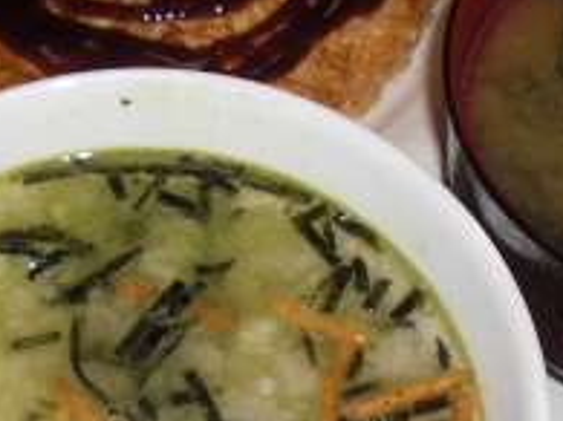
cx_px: 254
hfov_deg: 15.8
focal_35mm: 125
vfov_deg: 11.8
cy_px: 285
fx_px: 2032
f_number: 3.1
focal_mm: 6.3
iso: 64
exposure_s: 1/60
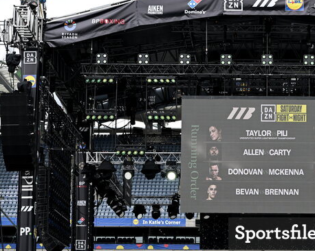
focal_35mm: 147
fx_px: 1370
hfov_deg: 13.0
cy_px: 189
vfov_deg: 10.5
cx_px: 263
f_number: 4
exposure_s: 1/640
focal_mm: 70
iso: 160
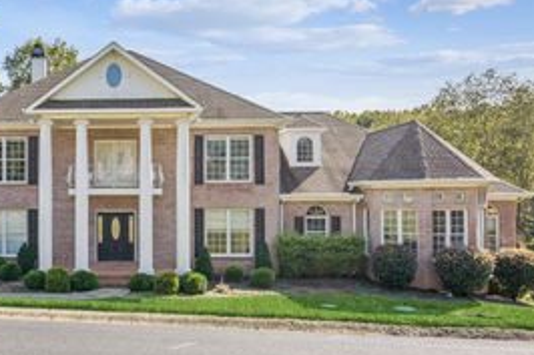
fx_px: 474
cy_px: 137
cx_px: 118
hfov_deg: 55.2
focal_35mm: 32
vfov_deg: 40.8
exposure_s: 1/500
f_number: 5.6
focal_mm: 17
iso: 100
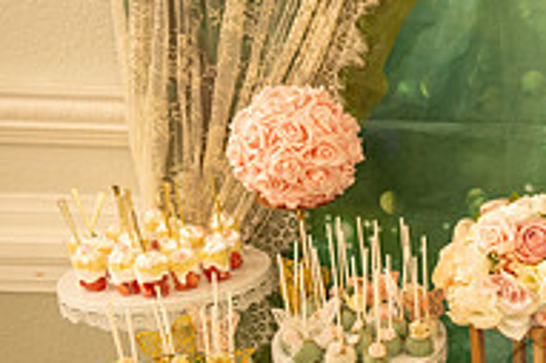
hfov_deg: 24.0
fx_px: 1106
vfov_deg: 18.2
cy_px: 350
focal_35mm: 73
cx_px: 729
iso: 640
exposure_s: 1/125
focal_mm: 24
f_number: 2.8
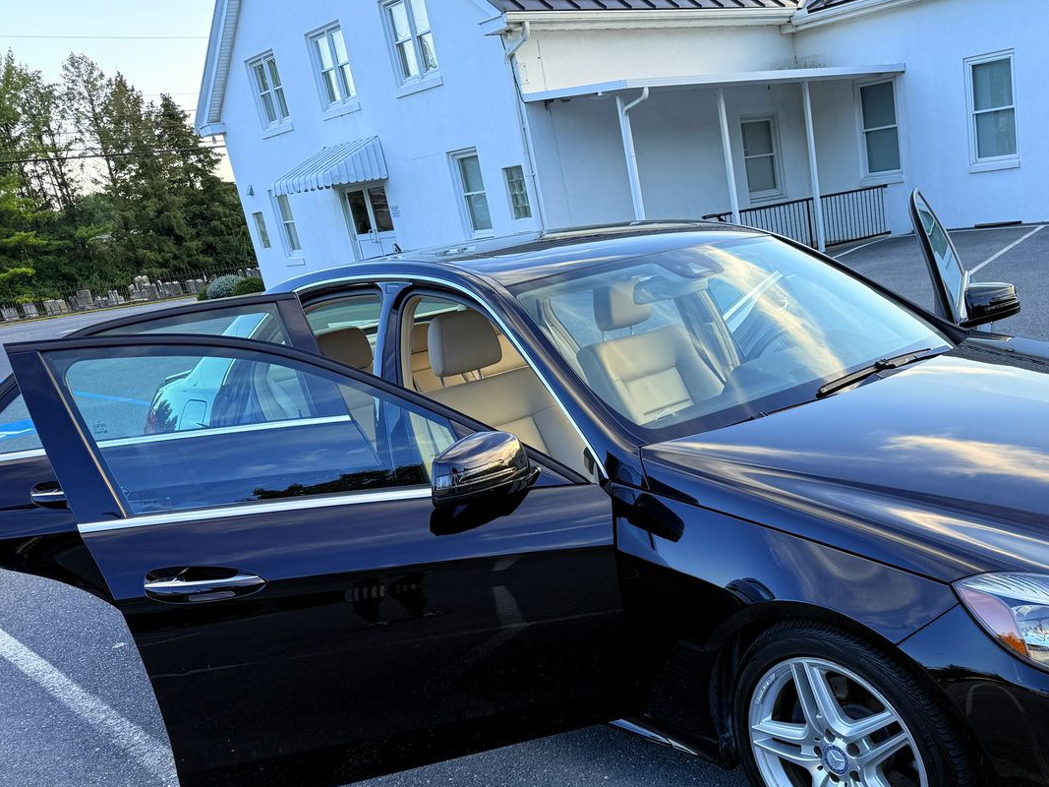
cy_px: 568
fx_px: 1091
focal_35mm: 36
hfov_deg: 49.6
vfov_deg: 38.8
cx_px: 765
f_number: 1.78
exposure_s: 1/319
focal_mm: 6.76
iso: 80
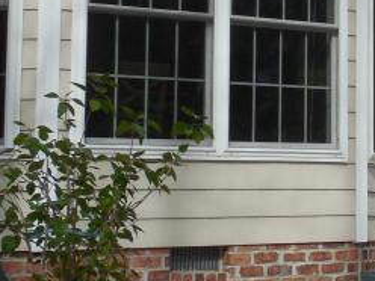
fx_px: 1387
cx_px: 579
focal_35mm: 128
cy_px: 27
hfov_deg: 14.3
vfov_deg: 11.5
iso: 125
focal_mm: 5.6
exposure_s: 1/1250
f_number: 3.6
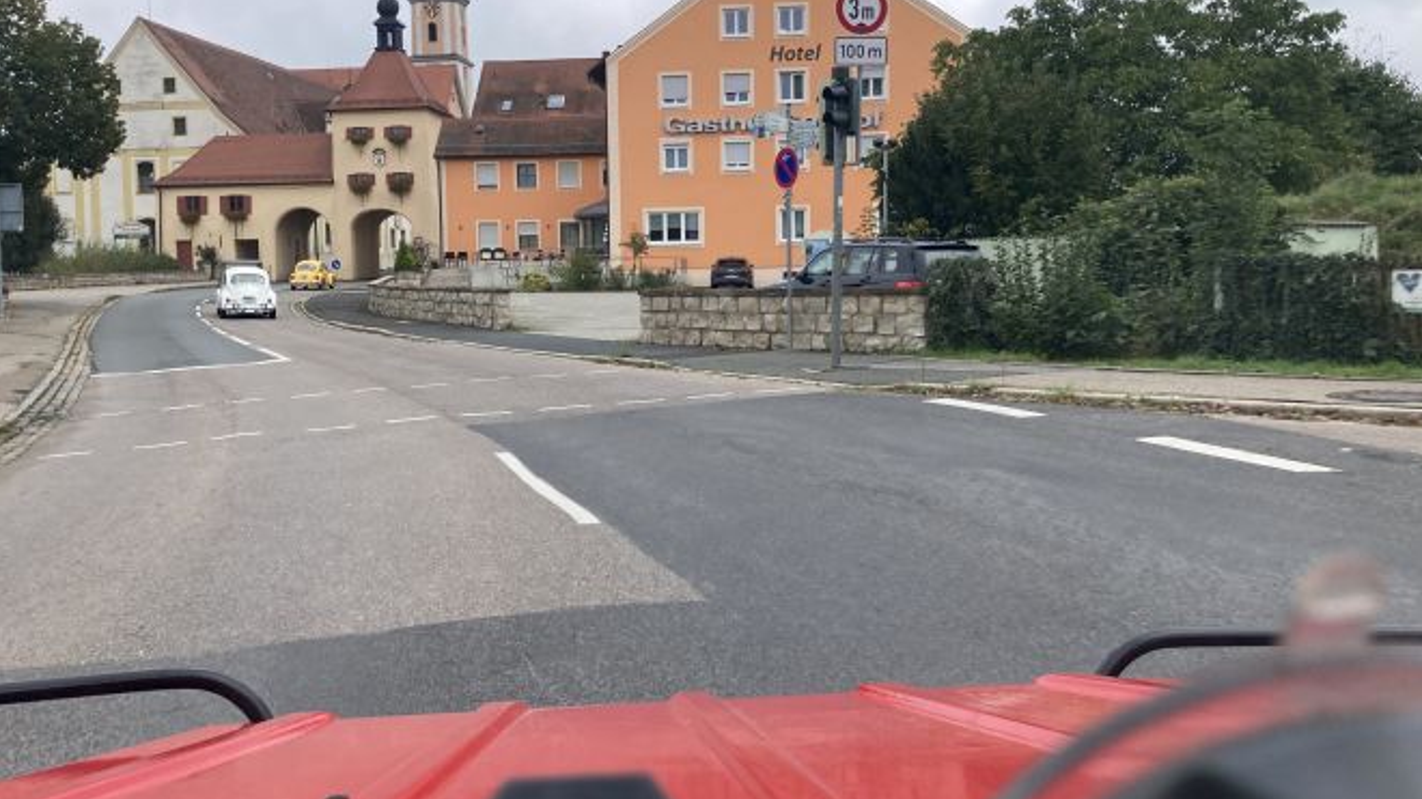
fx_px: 1395
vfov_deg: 32.0
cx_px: 653
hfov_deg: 54.0
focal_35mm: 37
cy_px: 360
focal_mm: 3.99
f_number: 1.8
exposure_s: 1/528
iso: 20
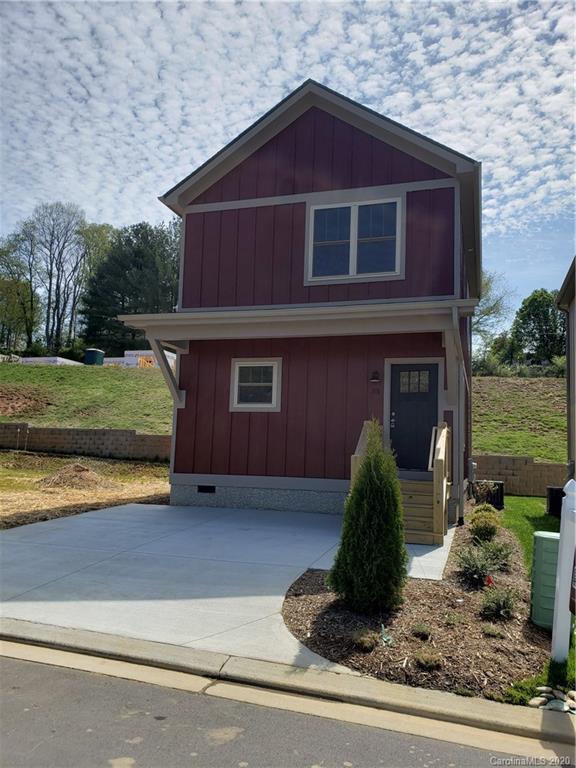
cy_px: 384
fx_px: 577
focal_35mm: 26
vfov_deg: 67.3
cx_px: 288
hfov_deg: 53.1
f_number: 2.4
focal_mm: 4.3
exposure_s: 1/1946
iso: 50
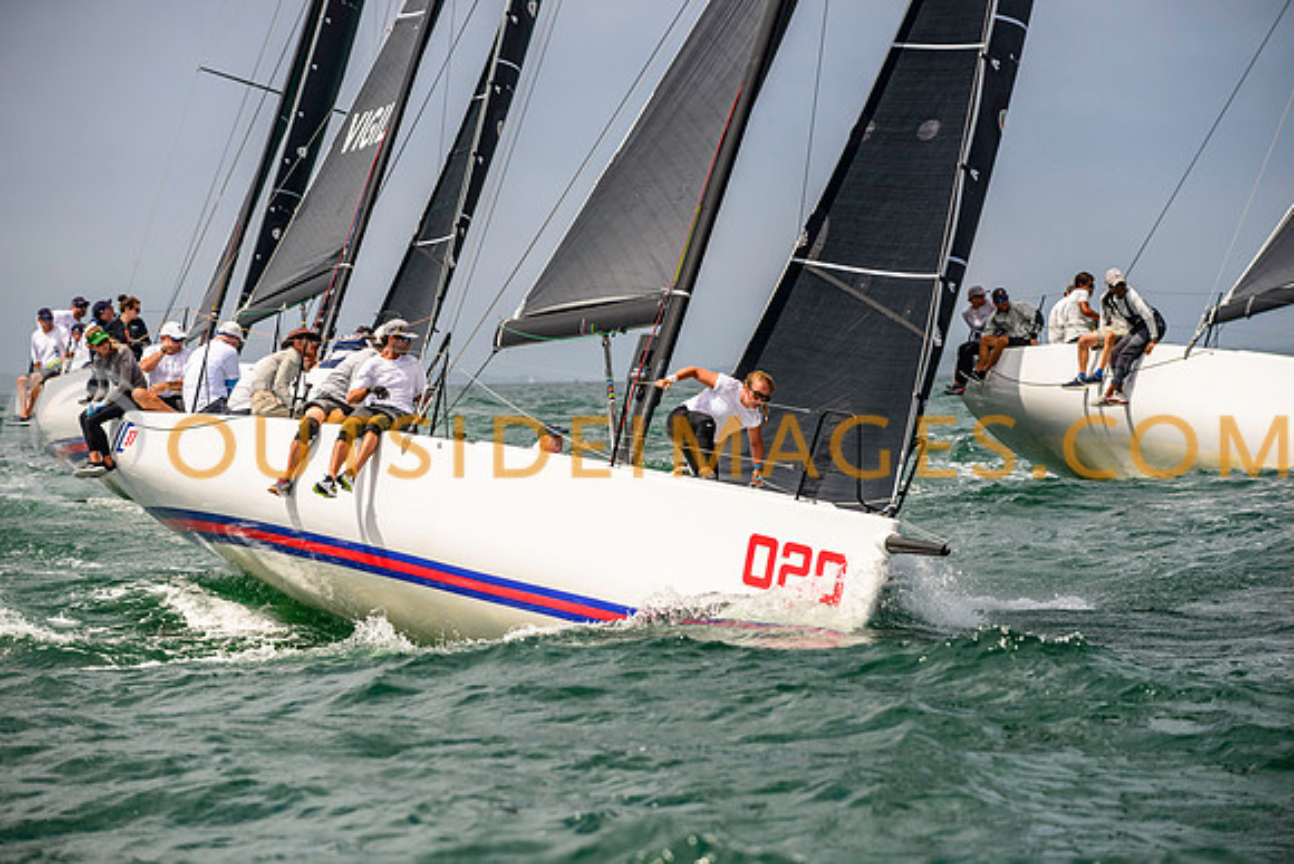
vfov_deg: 9.9
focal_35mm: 139
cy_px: 432
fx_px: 5000
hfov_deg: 14.7
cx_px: 647
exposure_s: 1/6400
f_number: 5
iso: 400
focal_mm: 135
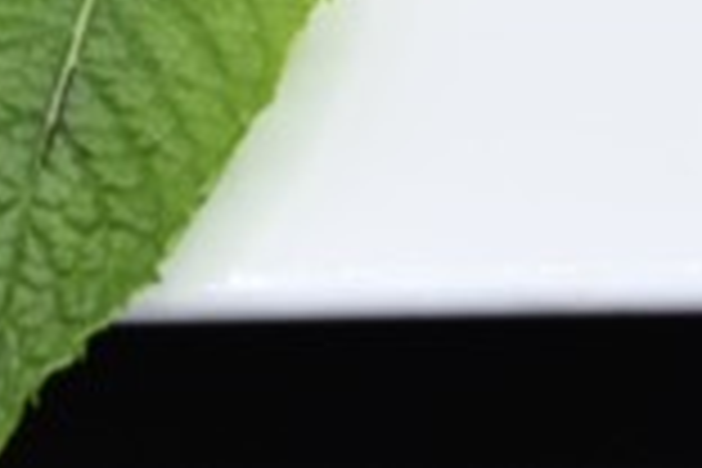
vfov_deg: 3.0
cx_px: 1170
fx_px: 8774
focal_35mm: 450
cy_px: -846
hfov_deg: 4.5
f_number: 7.1
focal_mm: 70
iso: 640
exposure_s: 1/200
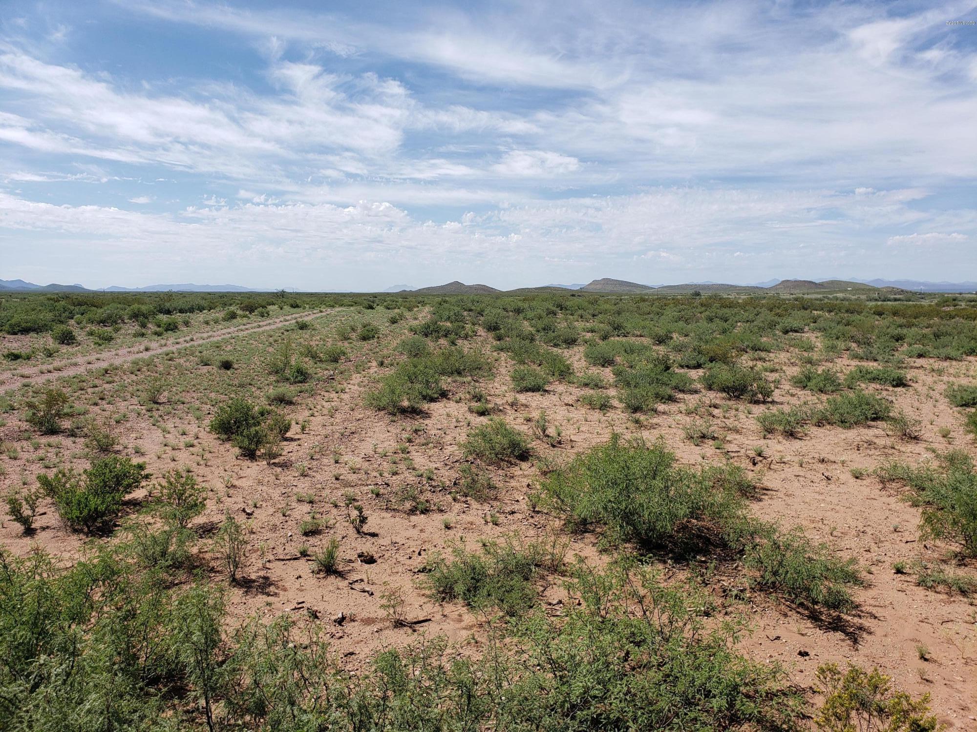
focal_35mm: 26
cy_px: 366
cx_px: 488
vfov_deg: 53.1
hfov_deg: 67.3
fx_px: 734
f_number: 2.4
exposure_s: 1/1784
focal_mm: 4.3
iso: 50
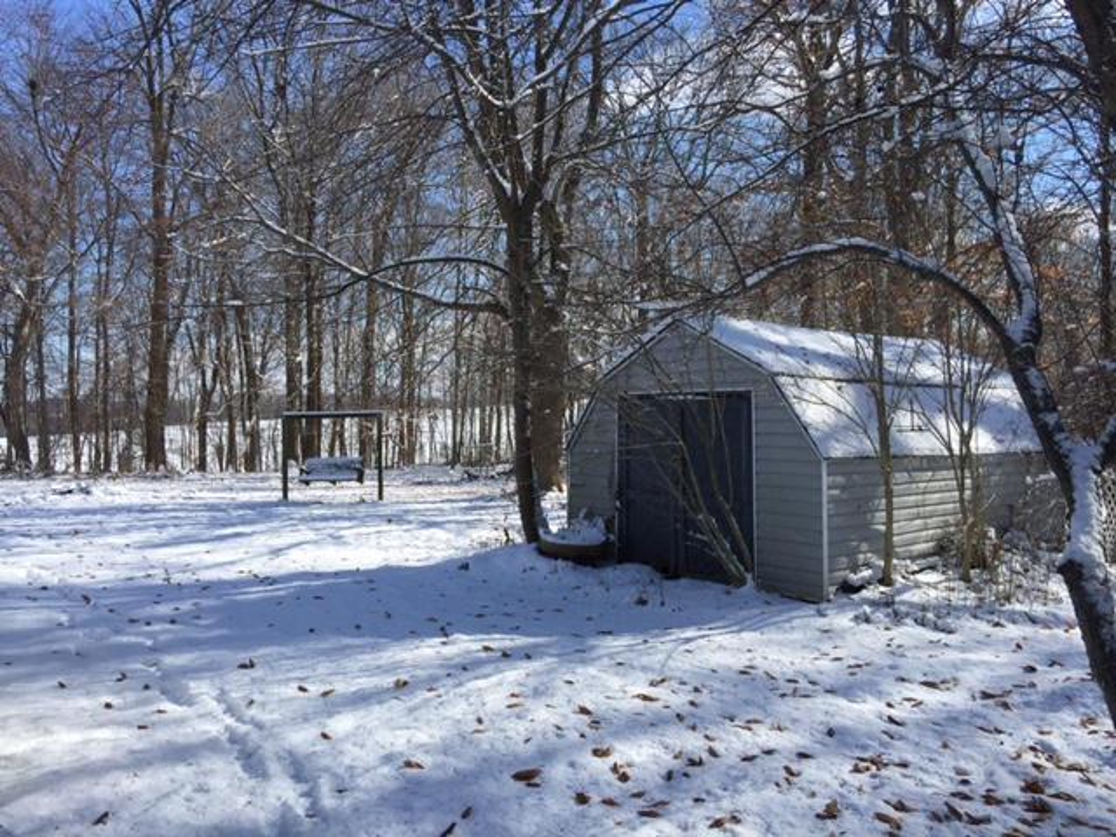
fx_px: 935
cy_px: 418
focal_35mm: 29
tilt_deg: -2.2
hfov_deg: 61.7
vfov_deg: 48.2
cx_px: 558
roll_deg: +0.6
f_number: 2.2
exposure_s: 1/2198
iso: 32
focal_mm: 4.15
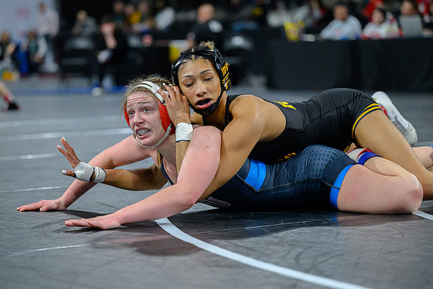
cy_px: 143
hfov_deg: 16.3
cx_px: 189
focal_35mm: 126
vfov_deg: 10.9
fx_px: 1510
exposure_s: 1/800
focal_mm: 110
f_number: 2.8
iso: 2800
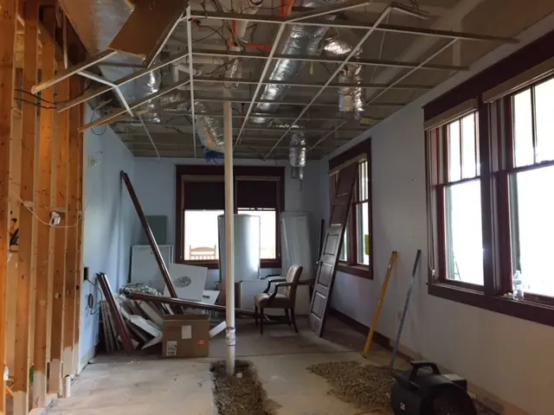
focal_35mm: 29
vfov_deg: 48.2
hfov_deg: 61.7
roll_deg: +0.1
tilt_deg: +3.9
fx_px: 464
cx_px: 277
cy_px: 208
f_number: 2.2
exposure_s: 1/30
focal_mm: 4.15
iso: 200
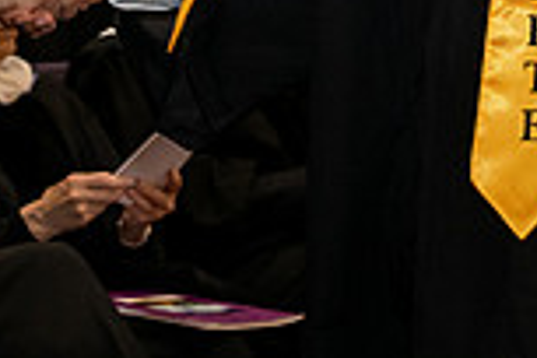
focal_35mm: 265
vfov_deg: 5.1
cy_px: -314
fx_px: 3953
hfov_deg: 7.8
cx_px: 228
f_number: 5.6
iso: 2000
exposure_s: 1/200
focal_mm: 70
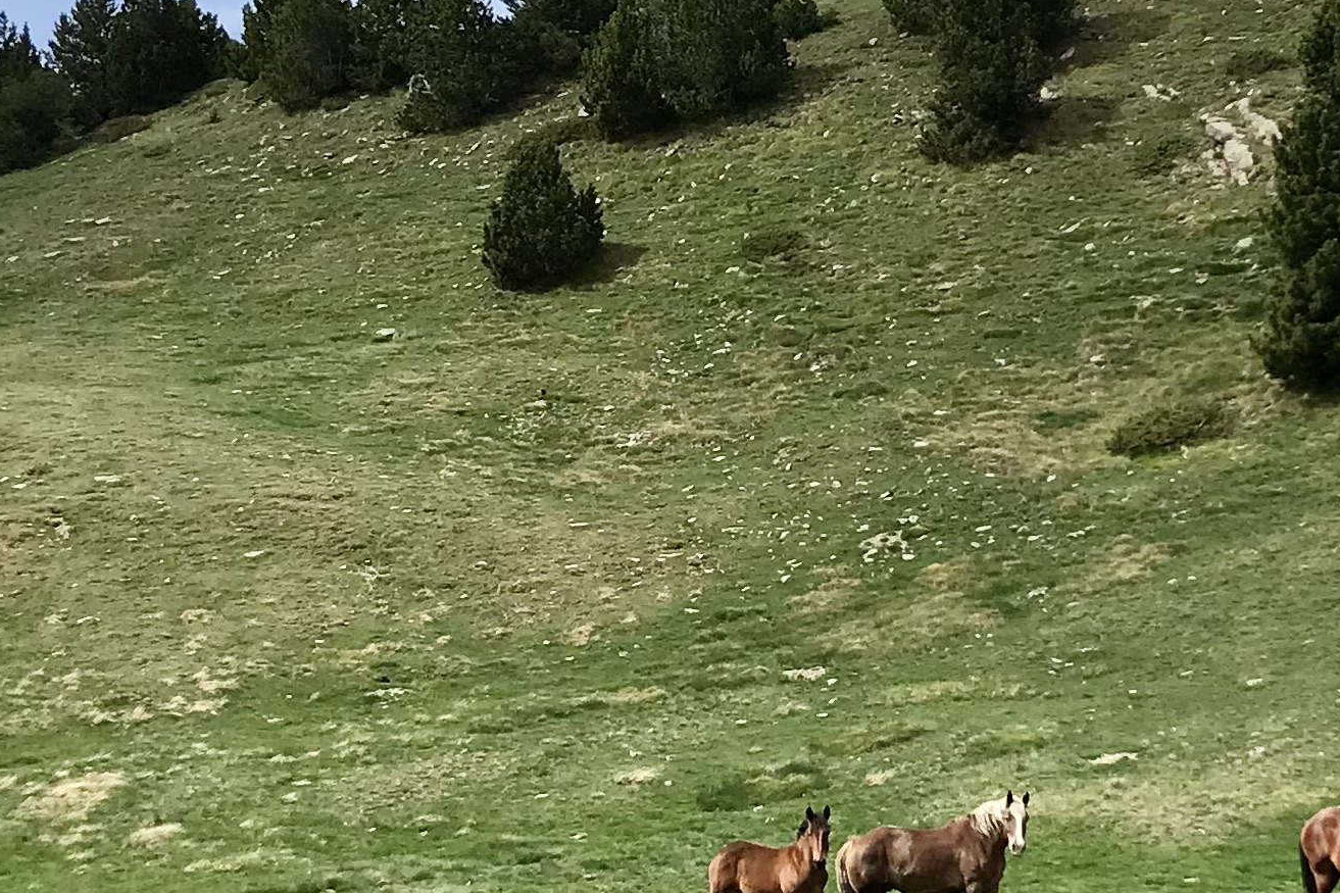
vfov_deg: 24.1
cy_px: 325
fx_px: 2084
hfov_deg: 35.1
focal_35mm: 56
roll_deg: +2.5
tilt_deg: +5.3
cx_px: 957
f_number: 1.8
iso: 20
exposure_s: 1/2398
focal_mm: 3.99
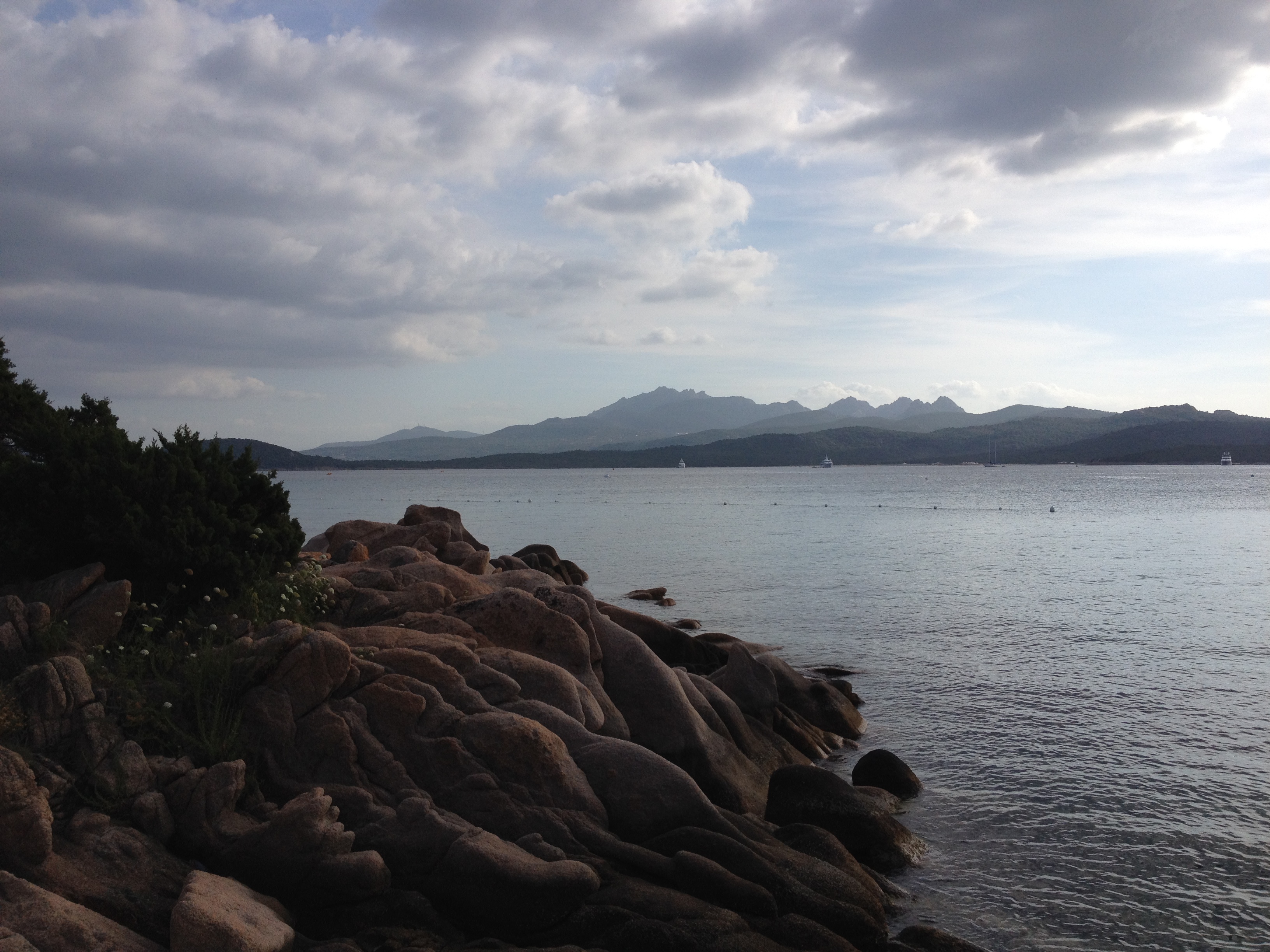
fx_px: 1284
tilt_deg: -3.0
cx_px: 635
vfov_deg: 40.7
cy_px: 476
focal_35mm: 35
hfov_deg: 52.6
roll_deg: +1.2
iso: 50
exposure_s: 1/2304
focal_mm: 4.28
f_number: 2.4
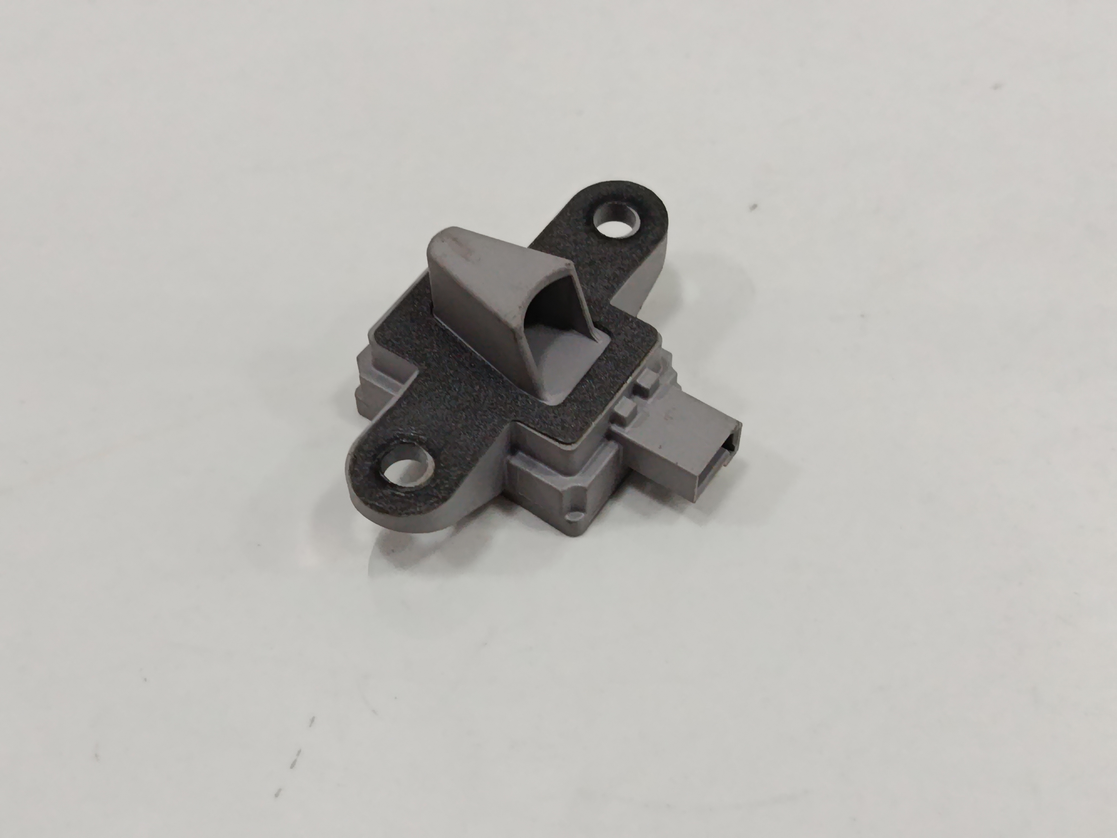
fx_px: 1549
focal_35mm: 48
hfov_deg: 39.7
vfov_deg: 30.3
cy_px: 419
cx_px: 558
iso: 874
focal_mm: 5.24
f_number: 1.7
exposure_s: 1/100
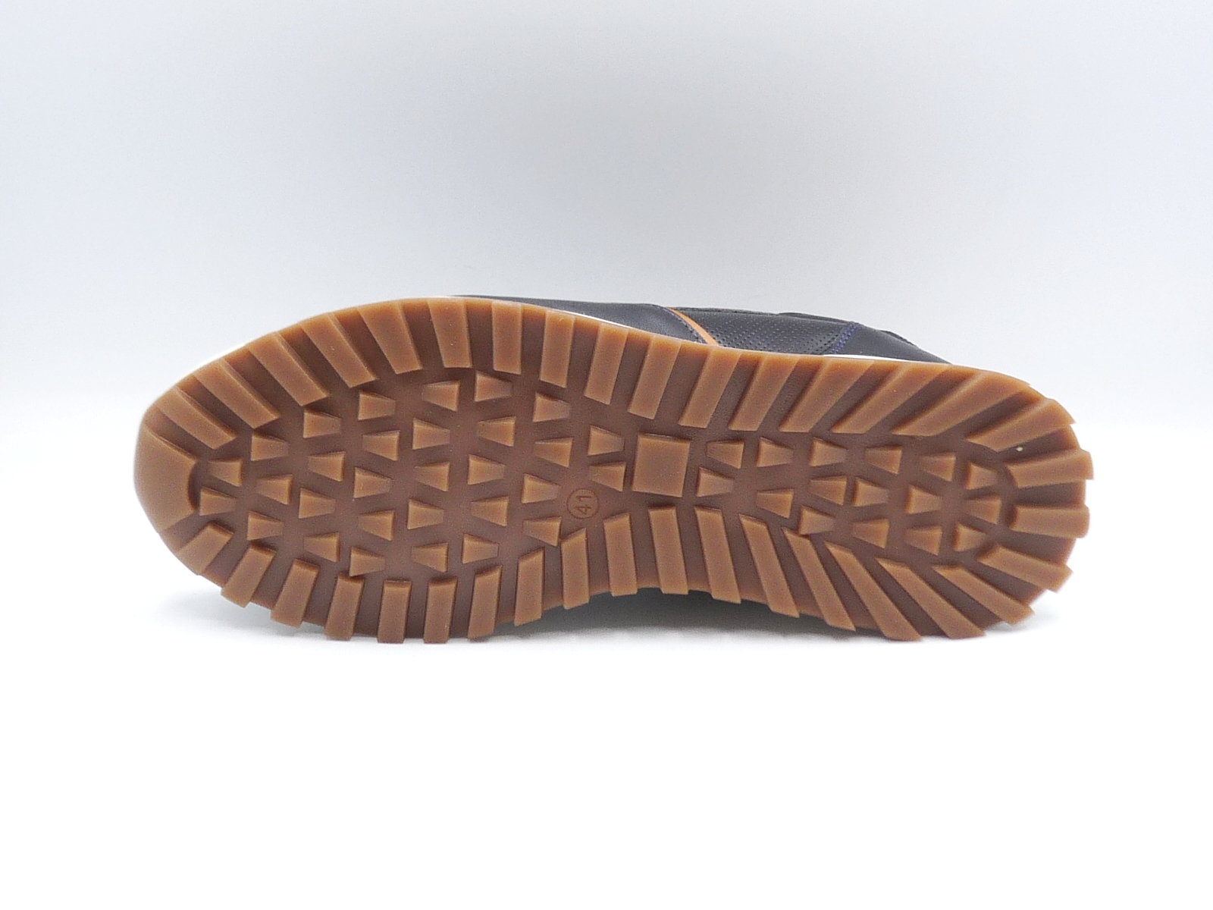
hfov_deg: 38.2
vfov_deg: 29.1
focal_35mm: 50
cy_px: 455
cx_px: 606
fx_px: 1752
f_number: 4
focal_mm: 4.9
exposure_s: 1/160
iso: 100
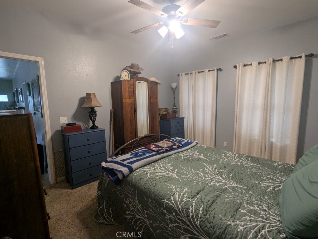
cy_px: 120
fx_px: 147
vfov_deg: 78.2
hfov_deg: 94.4
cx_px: 159
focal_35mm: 16
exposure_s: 1/24
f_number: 2.2
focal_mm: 2.35
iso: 122
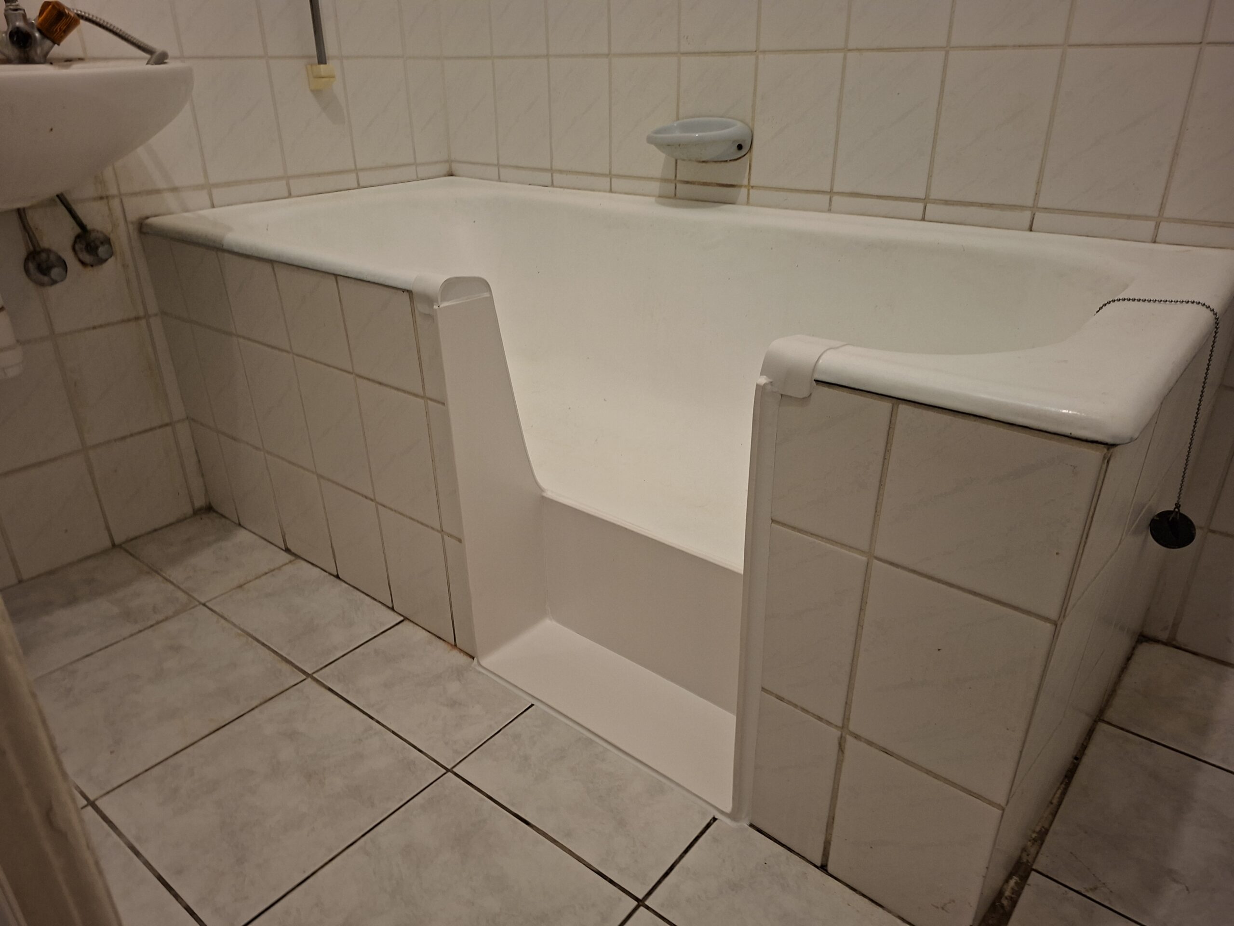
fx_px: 820
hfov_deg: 73.9
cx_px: 617
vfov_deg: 58.9
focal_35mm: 23
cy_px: 463
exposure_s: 1/33
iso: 250
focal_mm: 5.54
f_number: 1.8
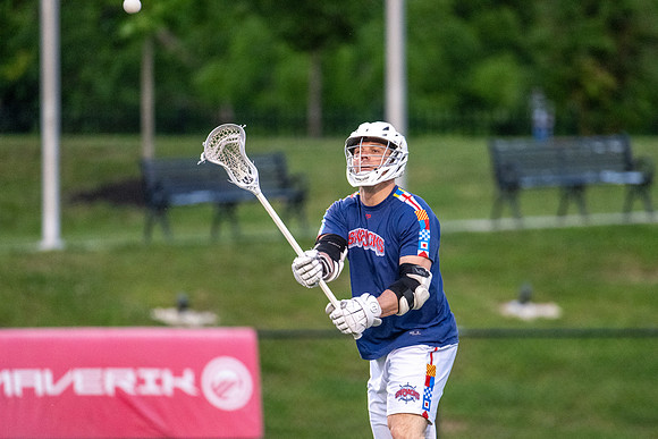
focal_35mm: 471
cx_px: 388
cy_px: 259
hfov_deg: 4.4
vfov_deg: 2.9
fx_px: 8615
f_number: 4.5
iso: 8000
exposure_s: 1/800
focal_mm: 400
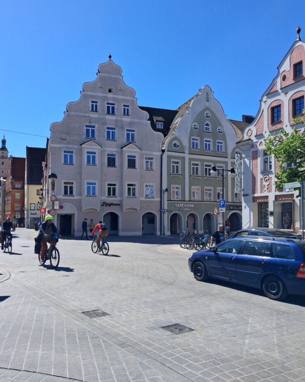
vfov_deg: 60.4
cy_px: 202
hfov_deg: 49.9
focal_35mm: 29
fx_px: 327
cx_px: 155
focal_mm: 4
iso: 20
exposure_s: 1/539
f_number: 1.8
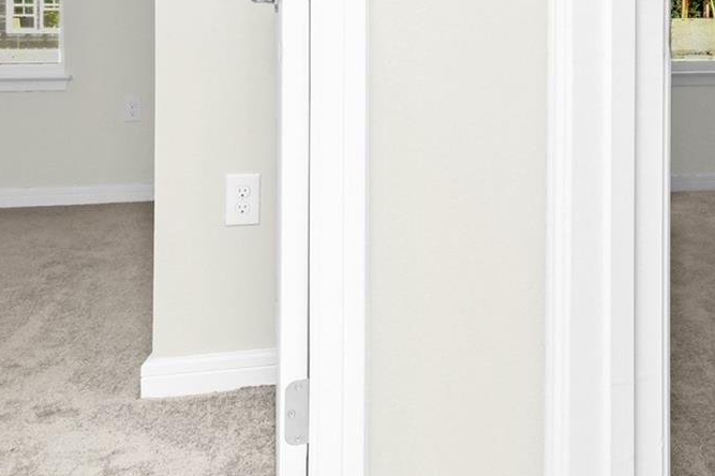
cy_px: 80
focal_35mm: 36
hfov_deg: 50.7
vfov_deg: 35.4
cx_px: 545
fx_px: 715
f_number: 10
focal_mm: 10
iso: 500
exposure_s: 1/60
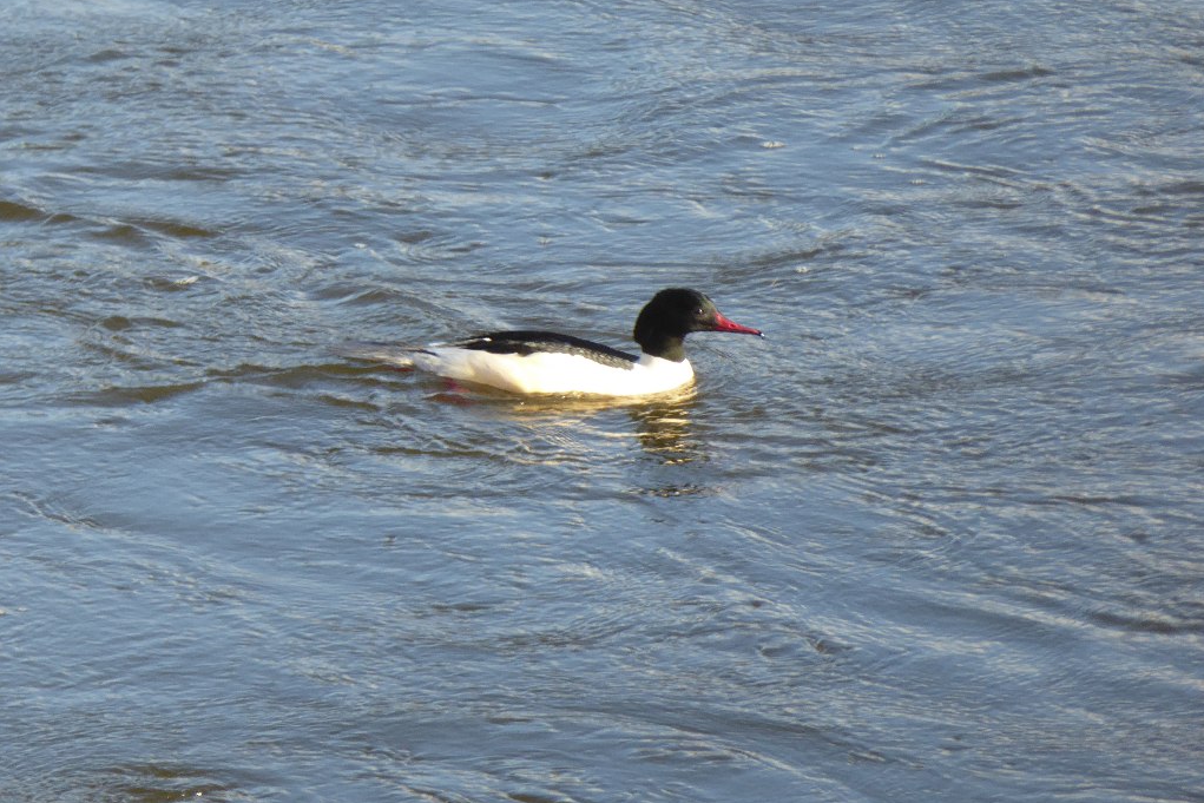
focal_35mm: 852
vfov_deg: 1.6
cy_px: 430
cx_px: 603
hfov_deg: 2.4
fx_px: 28497
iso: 160
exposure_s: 1/125
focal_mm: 129
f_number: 6.4
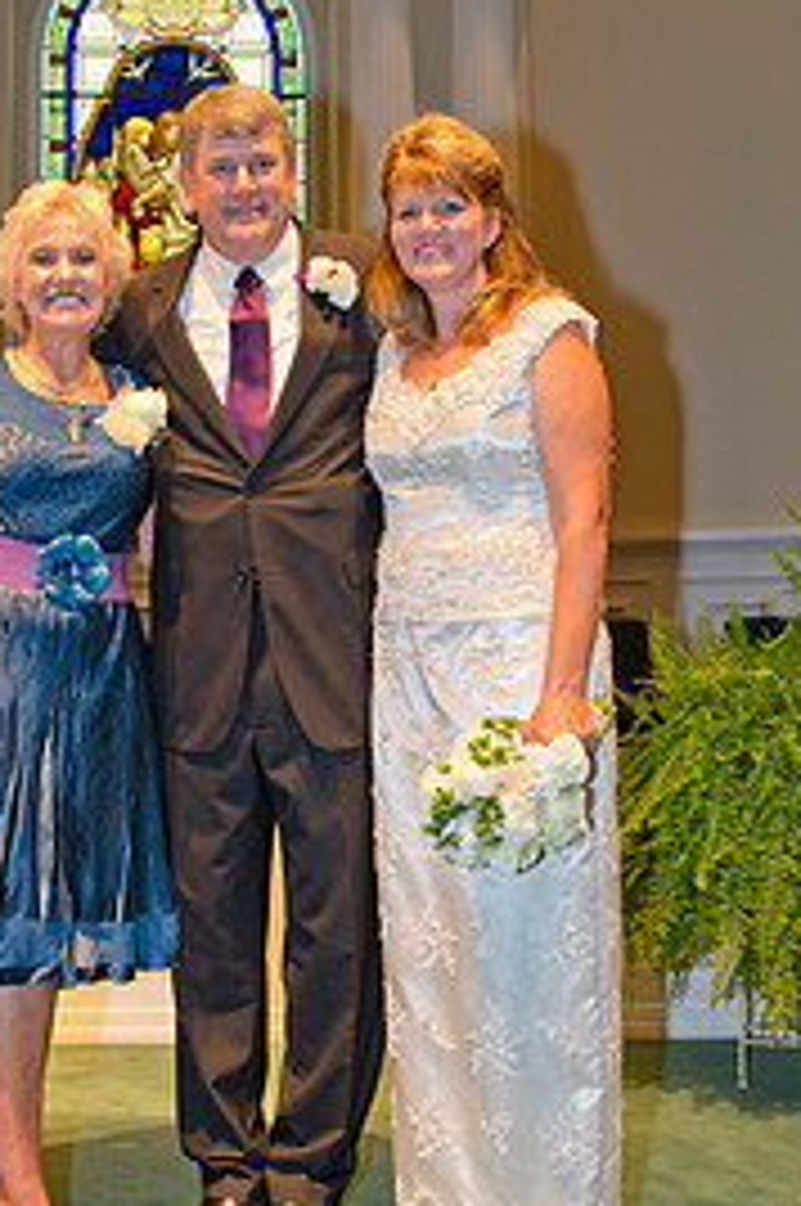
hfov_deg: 25.7
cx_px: 218
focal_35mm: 52
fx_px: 1740
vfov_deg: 38.2
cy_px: 598
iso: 1600
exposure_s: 1/80
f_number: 4
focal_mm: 31
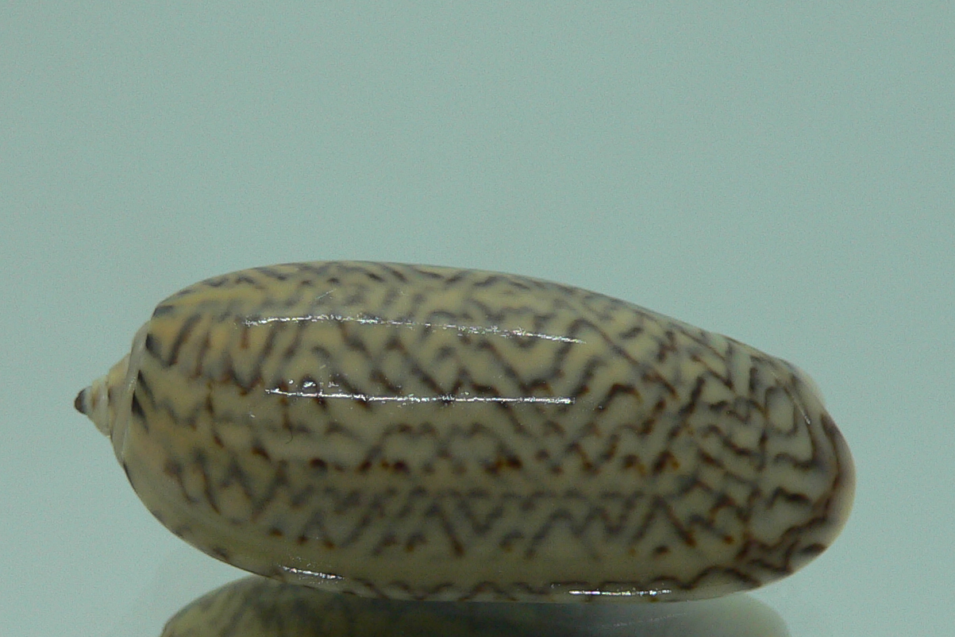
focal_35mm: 61
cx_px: 464
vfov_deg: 21.9
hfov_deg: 32.9
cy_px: 544
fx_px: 1618
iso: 80
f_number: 2.8
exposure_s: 1/60
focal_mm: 4.6
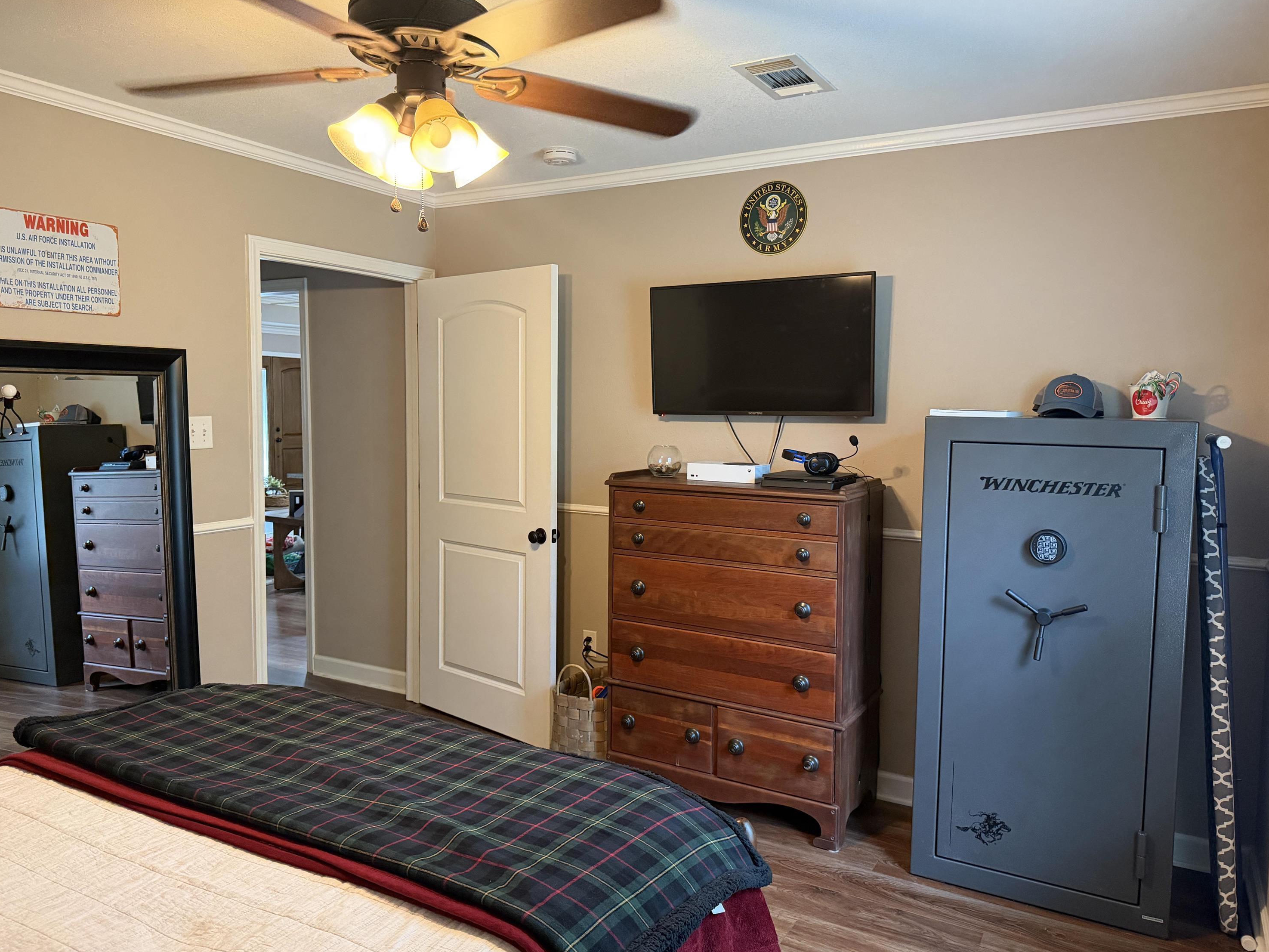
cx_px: 608
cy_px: 465
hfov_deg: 69.4
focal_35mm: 25
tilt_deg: -3.7
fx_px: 917
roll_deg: -0.5
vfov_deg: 54.9
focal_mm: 6.76
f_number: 1.78
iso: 640
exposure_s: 1/60
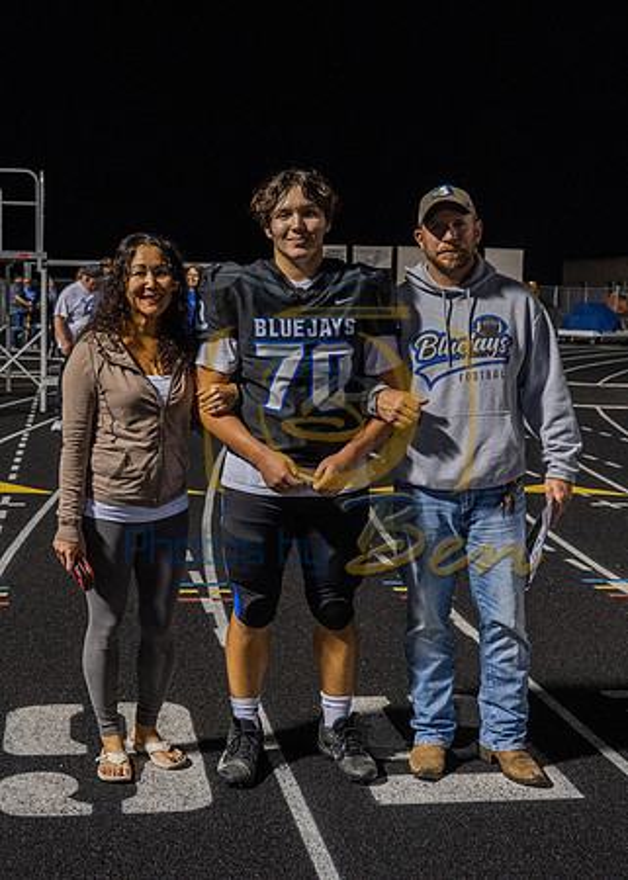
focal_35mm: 50
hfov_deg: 28.1
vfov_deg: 38.8
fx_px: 1249
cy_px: 404
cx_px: 243
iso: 1250
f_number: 4
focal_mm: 31.5
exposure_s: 1/160
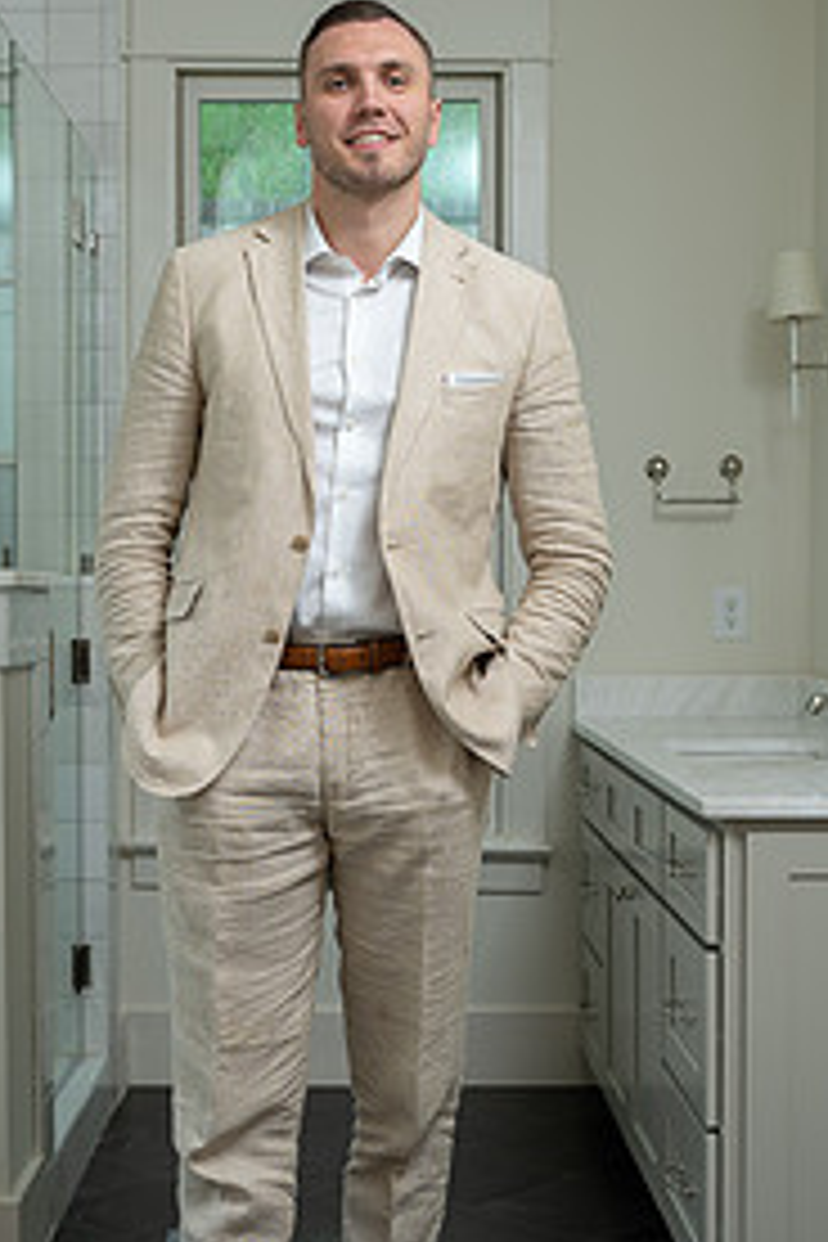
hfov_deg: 23.7
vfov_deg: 35.0
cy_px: 684
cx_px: 338
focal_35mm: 57
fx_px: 1966
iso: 100
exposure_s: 1/80
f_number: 4
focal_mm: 35
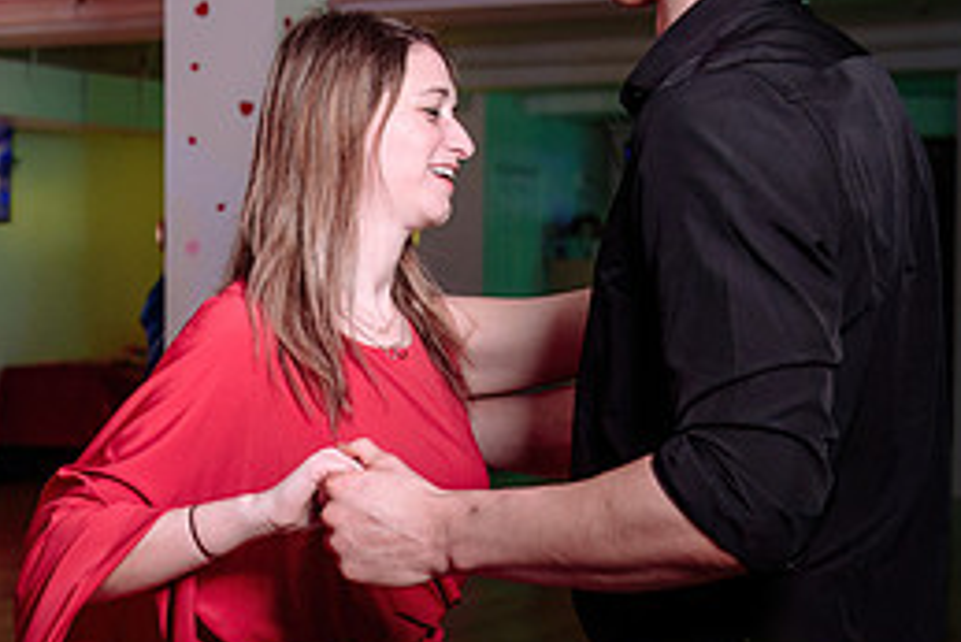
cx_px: 82
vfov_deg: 15.2
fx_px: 2404
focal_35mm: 90
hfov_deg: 22.0
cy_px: 322
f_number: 2.8
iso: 640
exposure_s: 1/160
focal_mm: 36
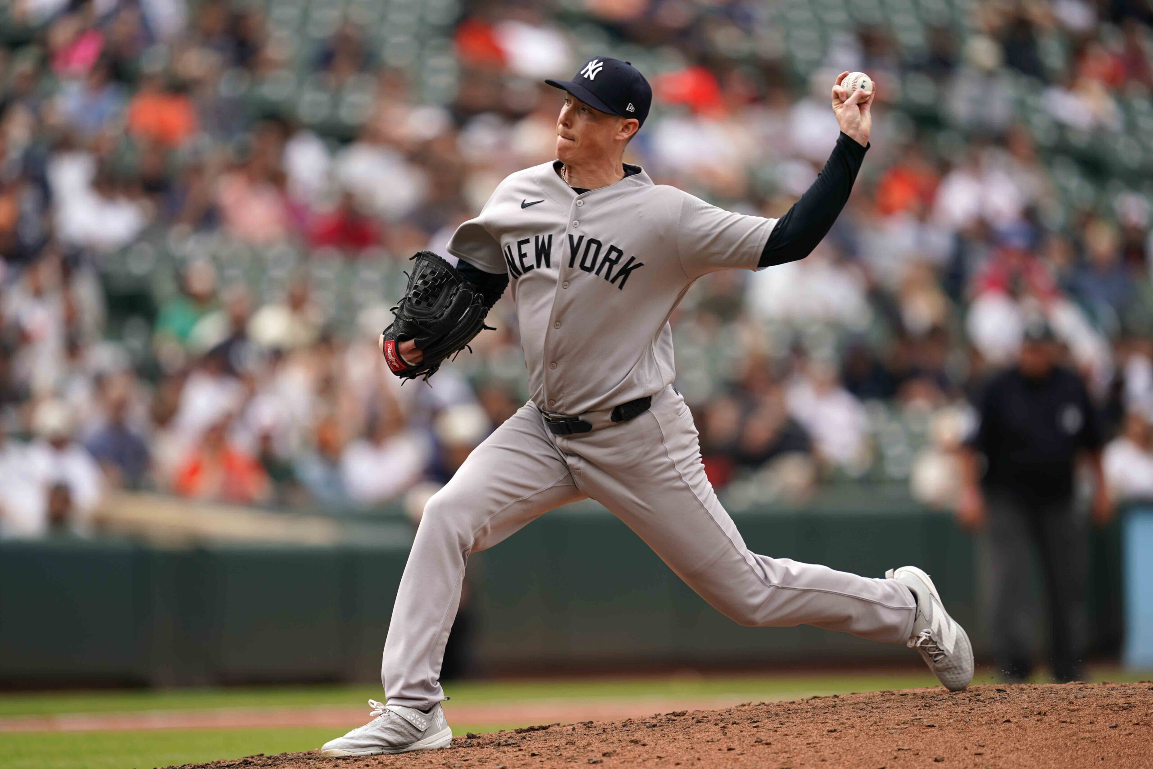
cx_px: 576
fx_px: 12811
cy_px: 384
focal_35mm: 400
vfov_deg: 3.4
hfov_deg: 5.2
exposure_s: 1/2000
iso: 200
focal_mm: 400
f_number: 3.2
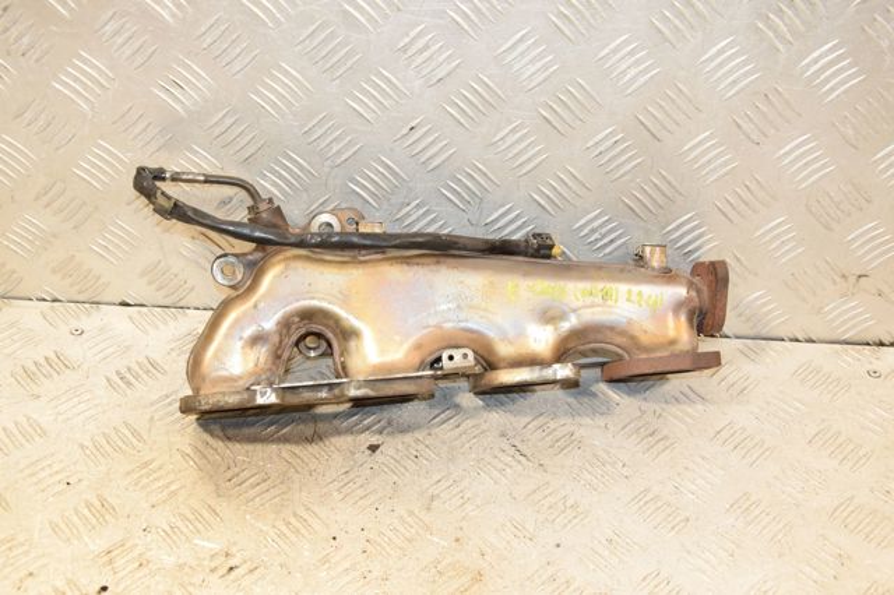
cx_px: 447
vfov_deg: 29.8
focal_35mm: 45
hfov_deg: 43.6
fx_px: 1117
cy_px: 298
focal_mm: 30
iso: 1600
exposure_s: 1/125
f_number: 6.3
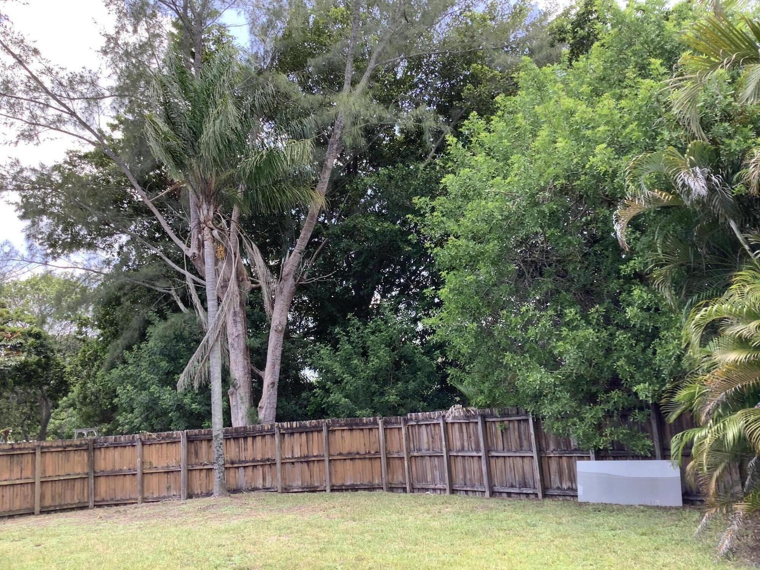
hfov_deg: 58.4
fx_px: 681
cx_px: 380
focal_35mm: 31
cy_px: 285
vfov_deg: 45.4
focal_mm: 3.3
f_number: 2.4
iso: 25
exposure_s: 1/120
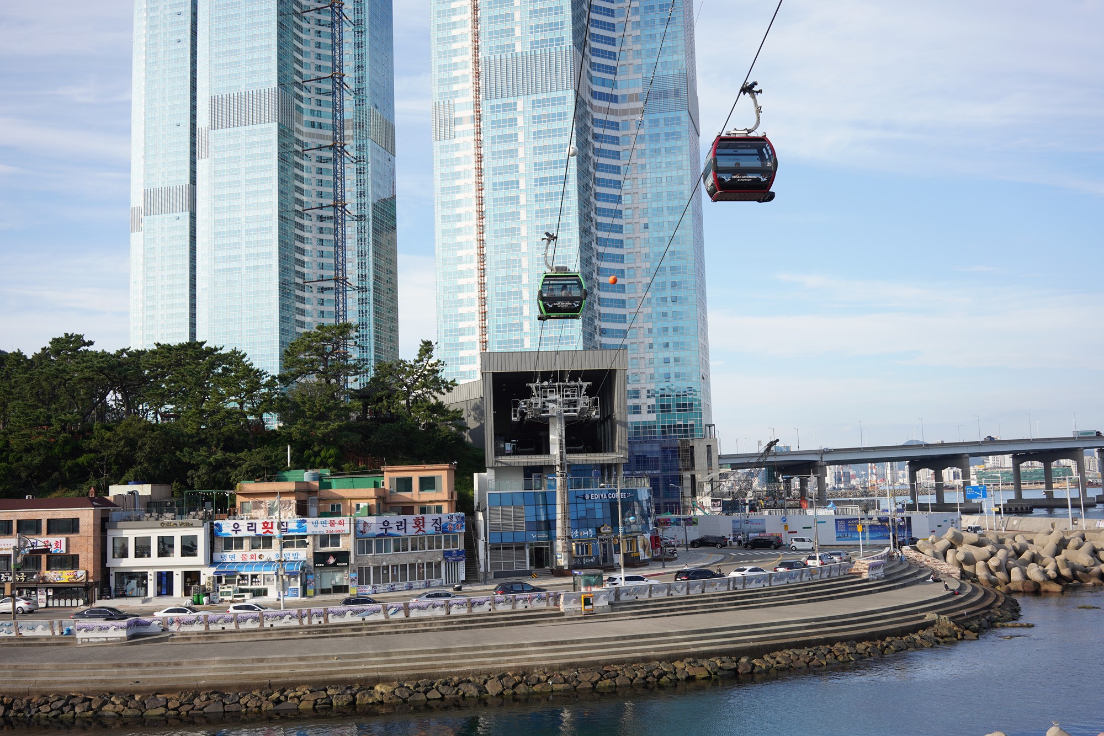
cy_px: 368
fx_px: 1073
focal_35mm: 35
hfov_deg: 54.4
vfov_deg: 37.9
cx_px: 552
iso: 100
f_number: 7.1
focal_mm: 35
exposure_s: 1/160
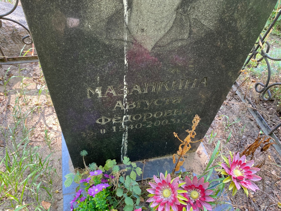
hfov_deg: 67.3
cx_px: 140
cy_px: 106
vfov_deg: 53.1
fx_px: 211
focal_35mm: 26
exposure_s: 1/122
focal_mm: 4.25
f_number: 1.8
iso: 64
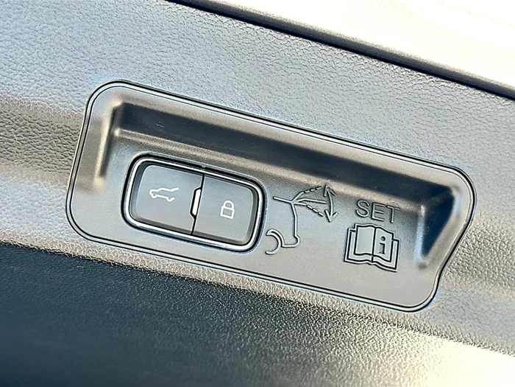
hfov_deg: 34.3
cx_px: 258
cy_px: 194
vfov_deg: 26.1
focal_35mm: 56
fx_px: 833
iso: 80
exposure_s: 1/574
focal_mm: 6.86
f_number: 1.78
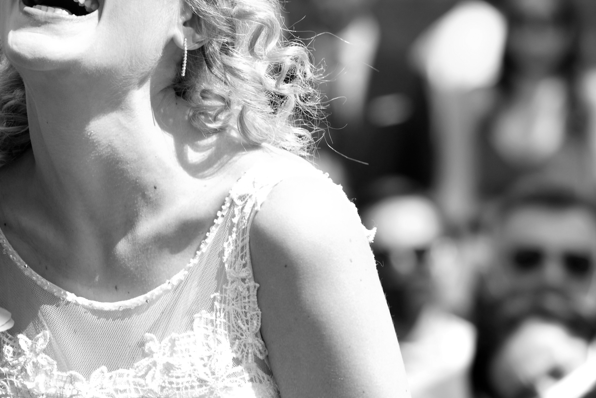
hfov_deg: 5.0
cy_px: 44
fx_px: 6790
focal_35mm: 410
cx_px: 13
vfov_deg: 3.4
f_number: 7.1
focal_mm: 200
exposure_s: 1/320
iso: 100
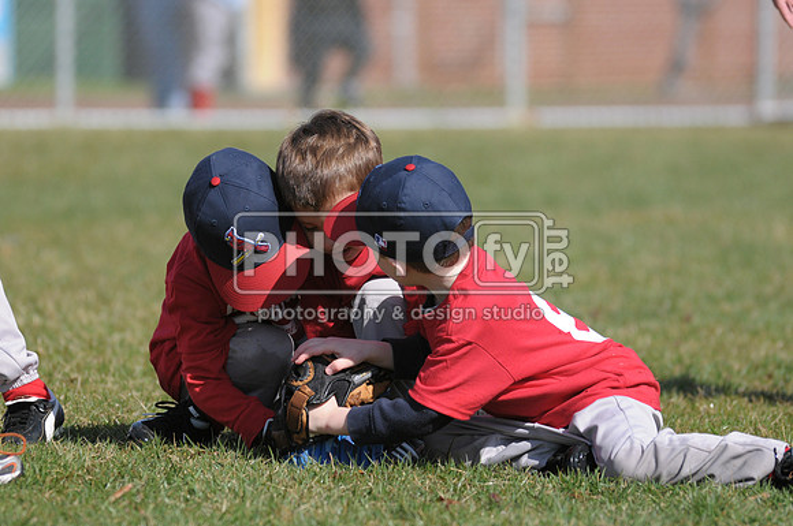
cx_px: 396
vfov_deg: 4.6
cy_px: 263
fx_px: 6599
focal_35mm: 300
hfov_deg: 6.9
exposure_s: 1/2500
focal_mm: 200
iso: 400
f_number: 4
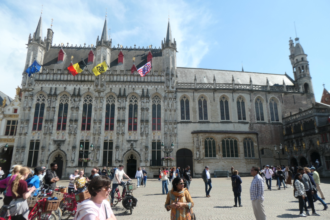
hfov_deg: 73.7
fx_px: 220
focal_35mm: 24
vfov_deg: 53.1
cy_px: 110
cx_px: 165
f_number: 5
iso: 200
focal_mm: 8.8
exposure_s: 1/800
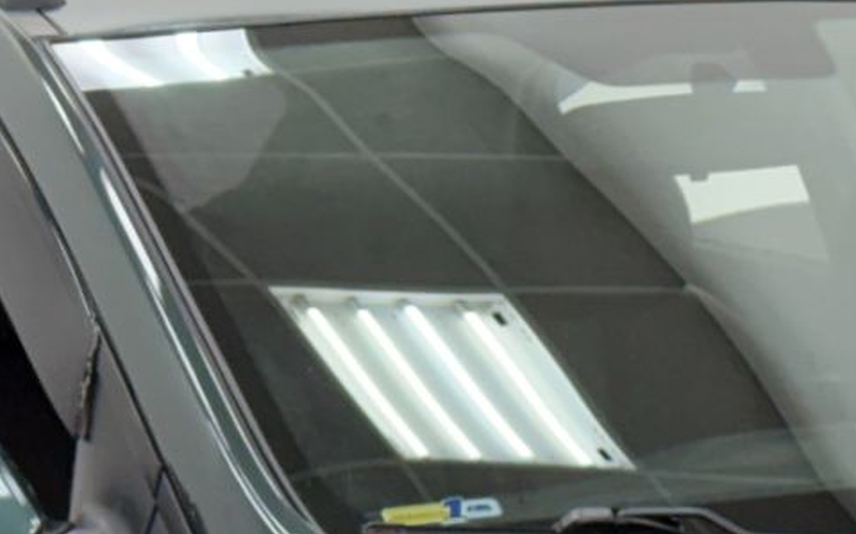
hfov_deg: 10.2
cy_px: 950
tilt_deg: -11.3
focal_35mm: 204
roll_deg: +2.2
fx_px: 4757
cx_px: 883
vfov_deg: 6.3
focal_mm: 6.76
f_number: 1.78
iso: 320
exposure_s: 1/120
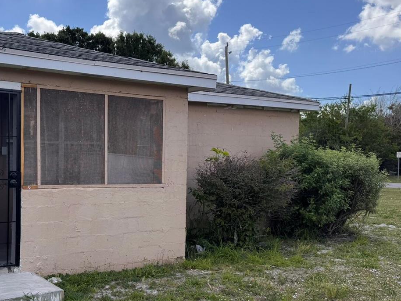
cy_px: 168
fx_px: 487
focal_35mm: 42
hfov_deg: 43.8
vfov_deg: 34.3
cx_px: 118
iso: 80
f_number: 1.78
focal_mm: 6.76
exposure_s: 1/4049
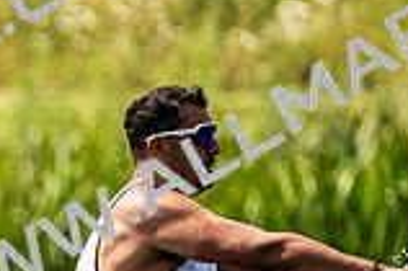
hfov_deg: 0.9
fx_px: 24952
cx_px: -292
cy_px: 381
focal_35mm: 2204
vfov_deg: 0.6
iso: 320
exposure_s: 1/2000
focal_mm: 600
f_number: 6.3
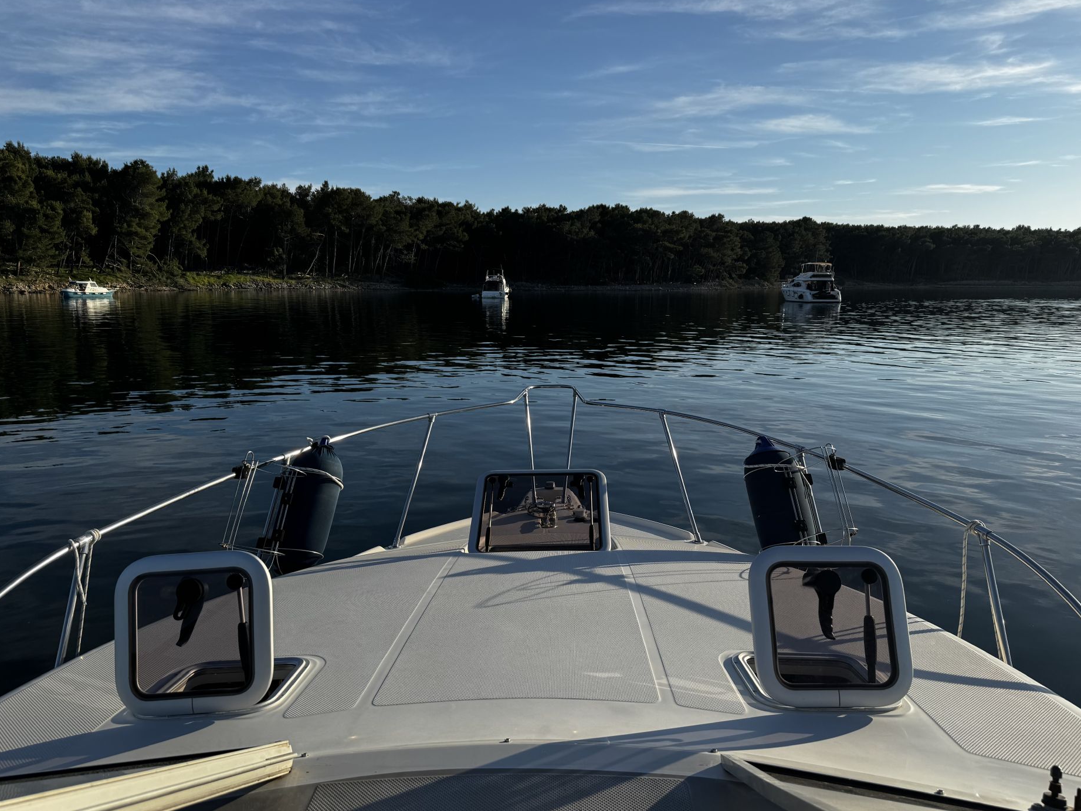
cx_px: 550
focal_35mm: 25
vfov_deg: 54.9
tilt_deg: -10.9
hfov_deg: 69.4
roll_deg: -0.5
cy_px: 417
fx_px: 781
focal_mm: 6.76
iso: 80
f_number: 1.78
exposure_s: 1/4608
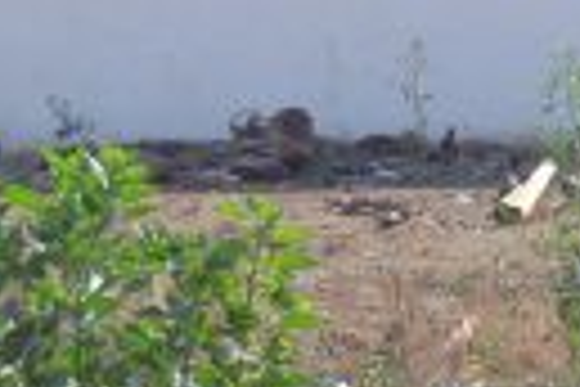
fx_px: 3125
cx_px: 1434
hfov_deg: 9.4
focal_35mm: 194
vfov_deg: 7.0
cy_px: 513
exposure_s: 1/200
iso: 100
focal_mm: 26
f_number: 7.1
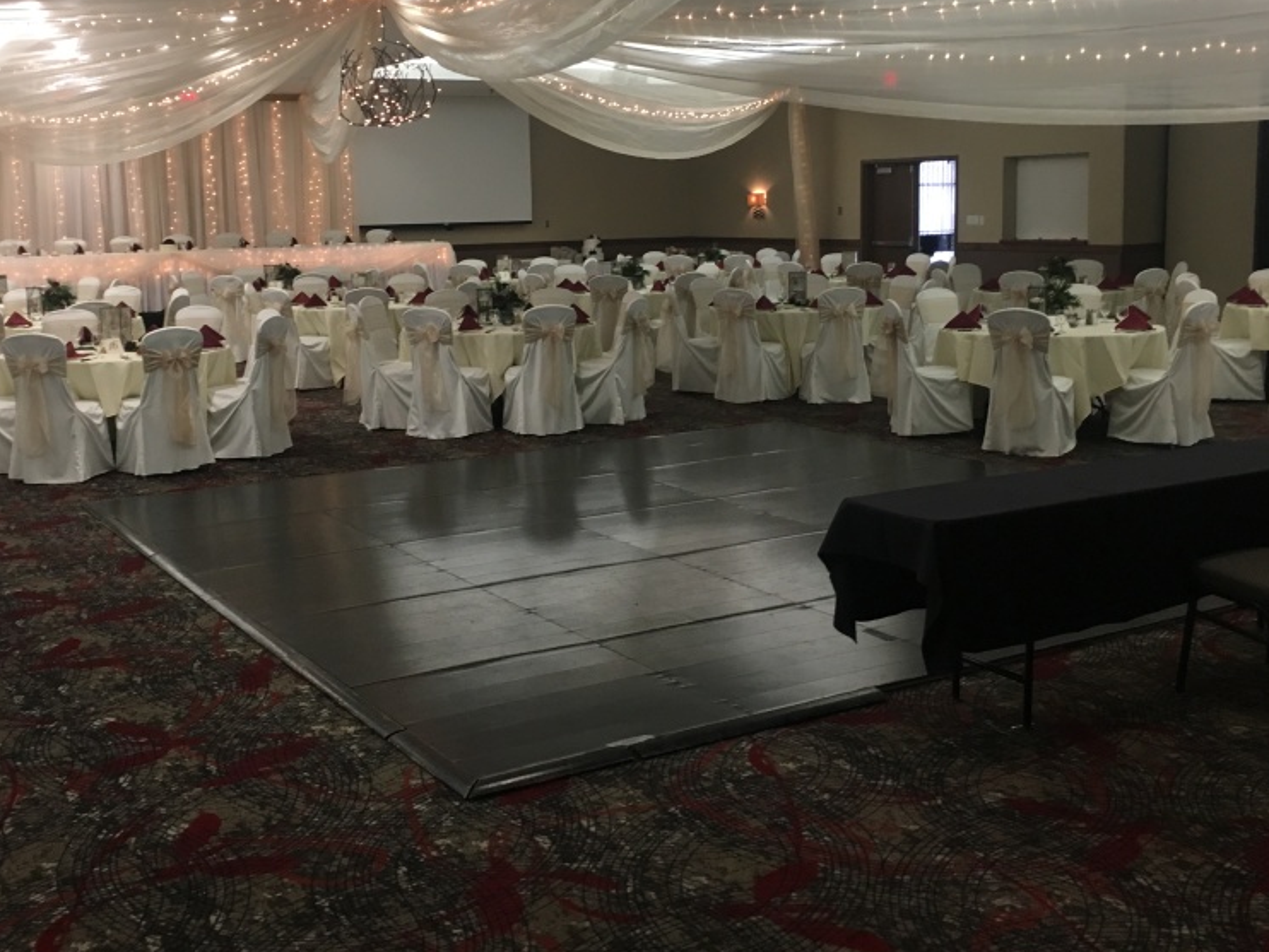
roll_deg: +1.9
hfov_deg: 46.7
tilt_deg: -6.6
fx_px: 1467
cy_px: 378
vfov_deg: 35.8
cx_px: 573
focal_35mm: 40
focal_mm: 4.15
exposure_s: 1/30
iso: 100
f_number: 2.2
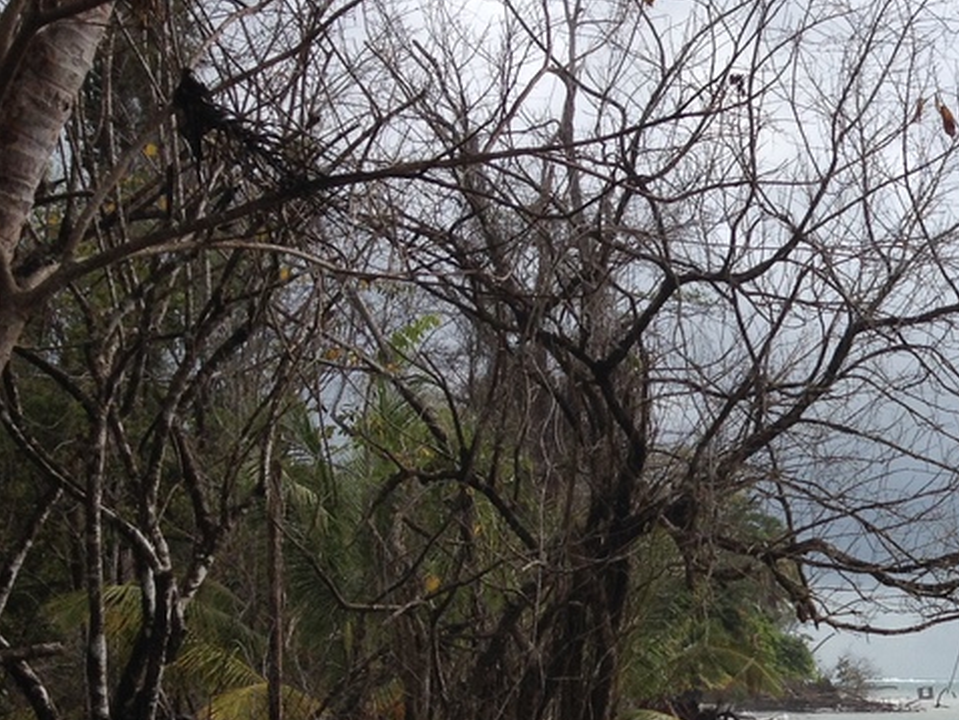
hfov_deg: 20.6
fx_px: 2439
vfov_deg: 16.5
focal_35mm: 88
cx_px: 1198
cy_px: 702
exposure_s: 1/1577
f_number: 2.4
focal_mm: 4.28
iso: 50
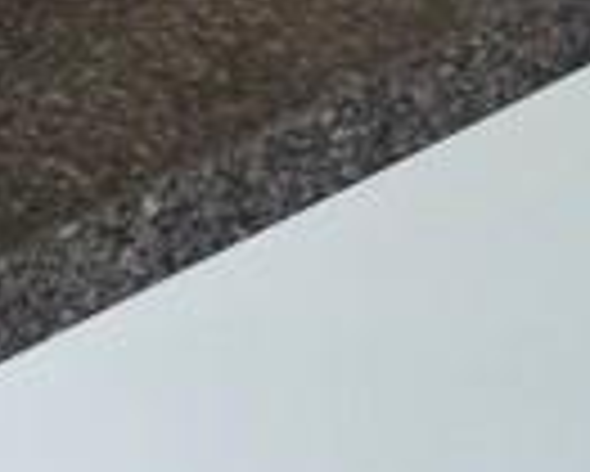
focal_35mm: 175
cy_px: -1124
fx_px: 3058
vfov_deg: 7.4
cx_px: -1171
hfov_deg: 9.0
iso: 320
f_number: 1.8
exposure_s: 1/120
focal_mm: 5.4
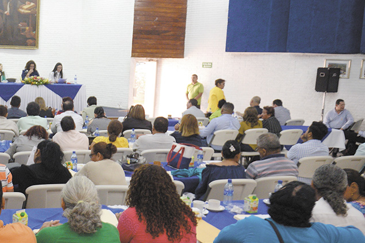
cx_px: 29
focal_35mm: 45
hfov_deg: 40.0
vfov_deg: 29.9
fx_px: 456
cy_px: 120
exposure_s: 1/100
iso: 2000
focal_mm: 24
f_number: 2.8
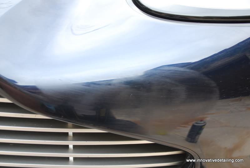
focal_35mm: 45
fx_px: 313
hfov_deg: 43.5
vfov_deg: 30.0
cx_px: 125
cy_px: 84
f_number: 4.8
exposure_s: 1/40
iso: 200
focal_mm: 30
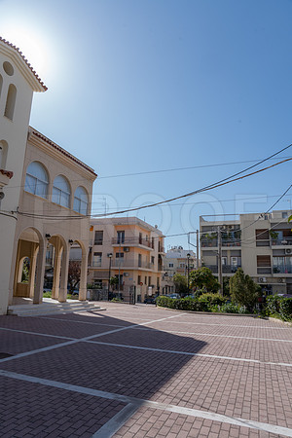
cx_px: 146
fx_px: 292
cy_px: 219
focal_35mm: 24
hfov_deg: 53.1
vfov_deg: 73.7
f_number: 13
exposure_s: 1/160
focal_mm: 24
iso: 250
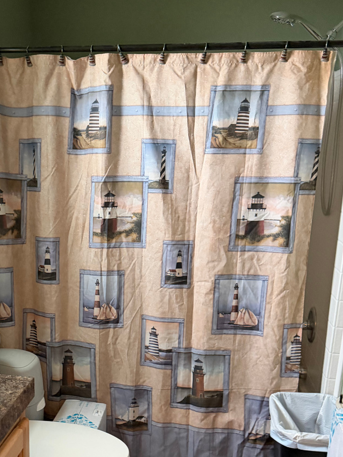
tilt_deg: -16.3
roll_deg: -0.7
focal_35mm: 41
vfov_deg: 44.9
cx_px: 84
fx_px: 542
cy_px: 314
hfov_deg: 34.4
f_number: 1.78
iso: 640
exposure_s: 1/60
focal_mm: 6.76
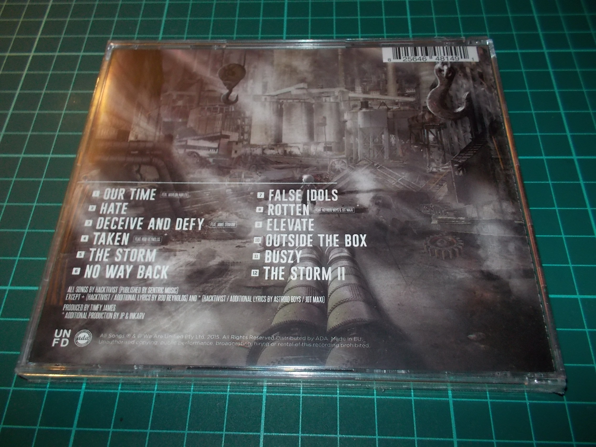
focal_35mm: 29
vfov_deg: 48.2
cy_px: 224
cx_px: 298
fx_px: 499
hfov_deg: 61.7
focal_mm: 4.1
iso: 200
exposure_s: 1/30
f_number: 3.3
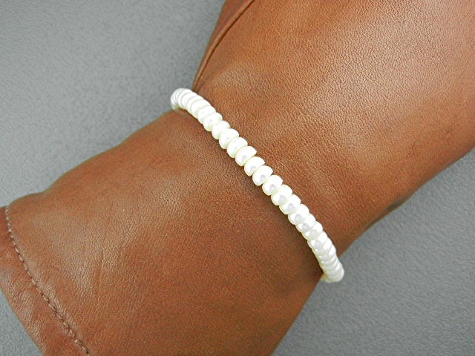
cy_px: 178
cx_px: 238
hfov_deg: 42.1
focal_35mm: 45
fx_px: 617
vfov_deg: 32.2
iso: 200
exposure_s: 1/4
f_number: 3.8
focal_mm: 8.1
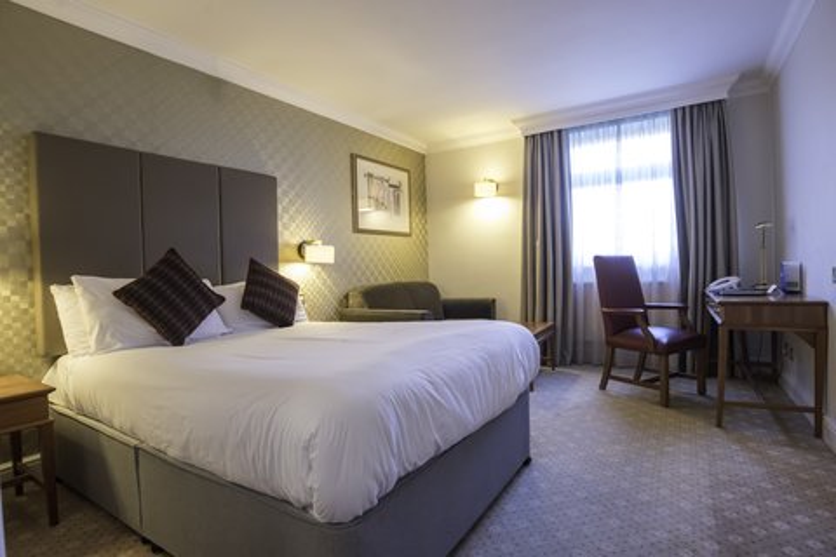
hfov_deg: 90.0
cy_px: 278
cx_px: 418
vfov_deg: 67.4
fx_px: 418
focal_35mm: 18
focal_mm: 18
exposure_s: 1/40
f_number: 6.3
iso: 2500
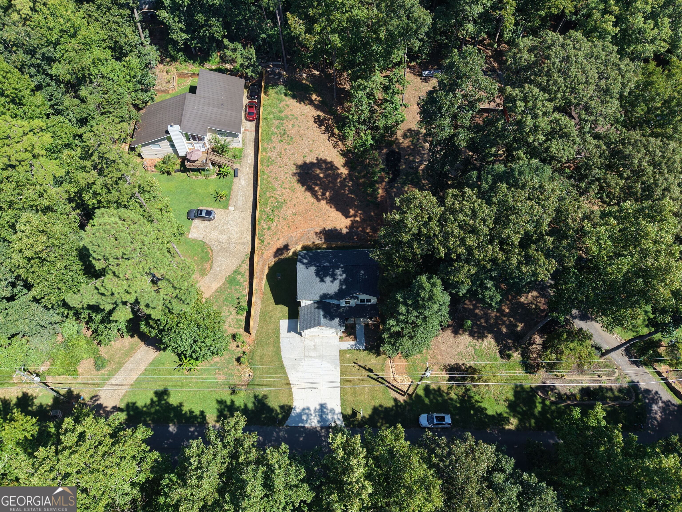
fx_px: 473
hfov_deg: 71.6
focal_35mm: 24
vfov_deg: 56.8
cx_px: 341
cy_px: 256
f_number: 1.8
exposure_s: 1/4000
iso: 400
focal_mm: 8.67
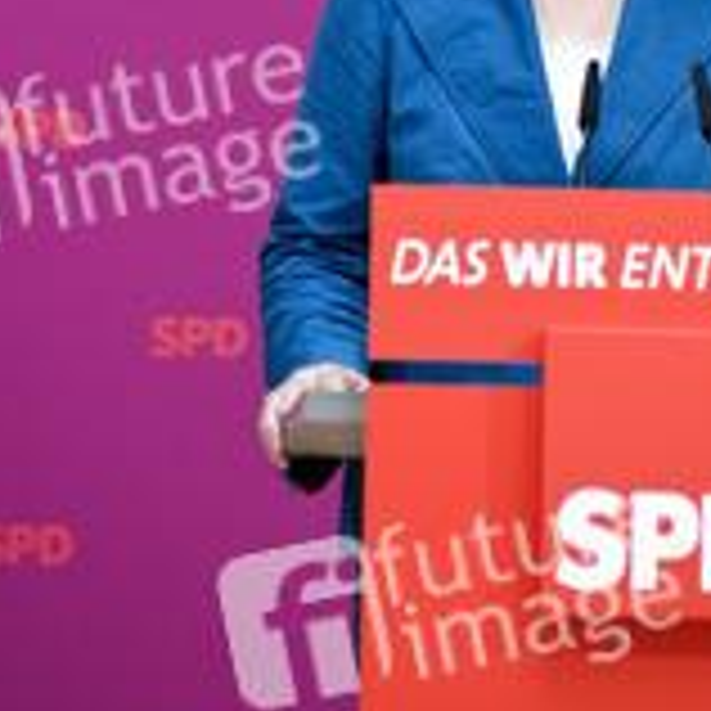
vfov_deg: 4.8
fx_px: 8482
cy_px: -72
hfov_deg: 4.8
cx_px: 583
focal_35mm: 365
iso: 1600
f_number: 4.5
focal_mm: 170
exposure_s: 1/800
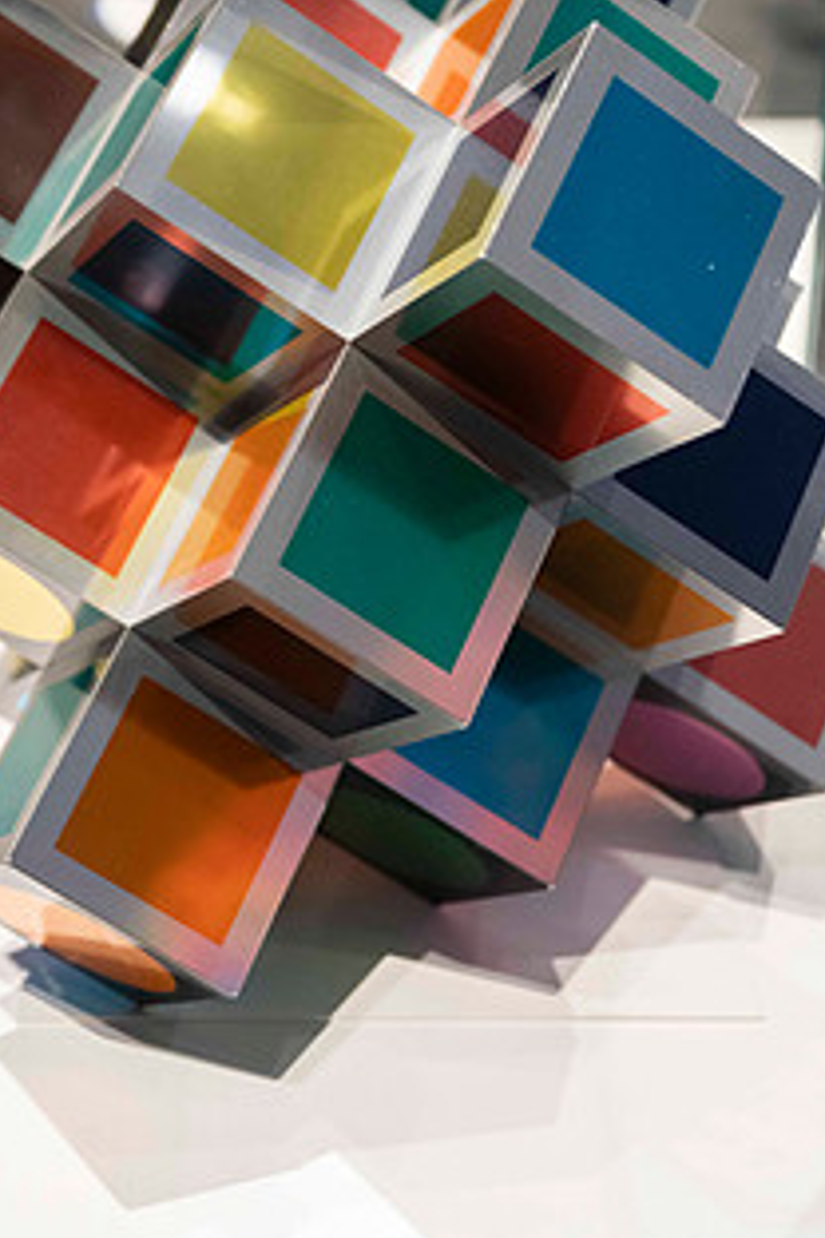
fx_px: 2578
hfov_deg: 18.1
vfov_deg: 26.9
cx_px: 294
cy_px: 444
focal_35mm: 75
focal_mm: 52
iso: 2800
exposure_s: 1/100
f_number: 2.8
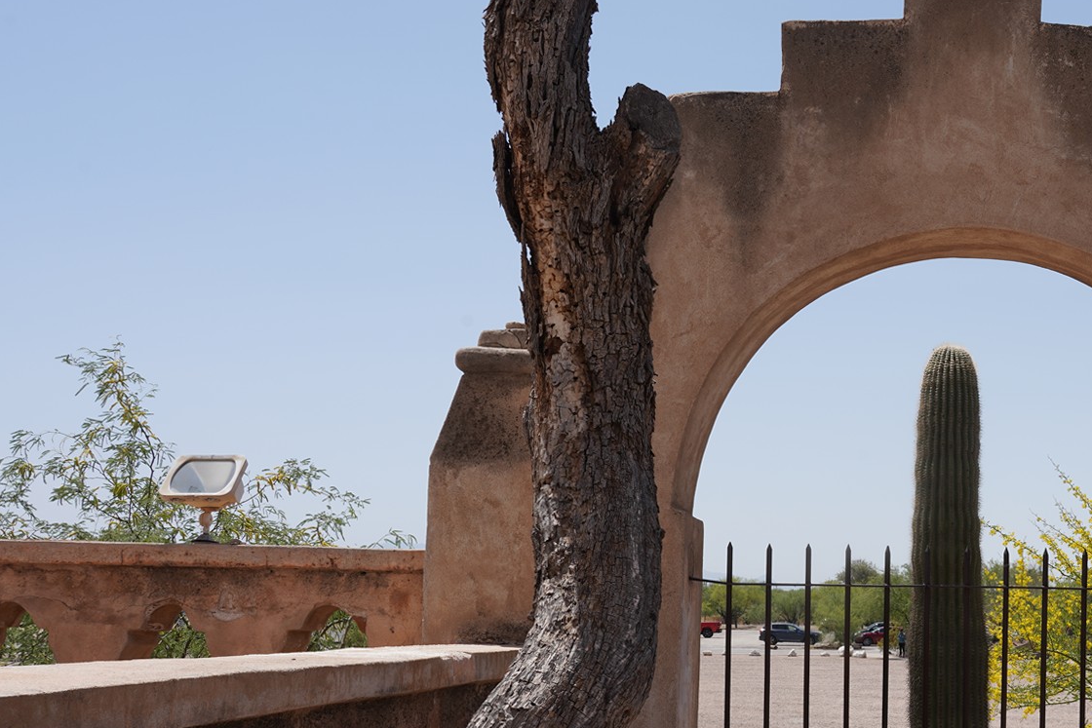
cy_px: 559
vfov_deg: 26.6
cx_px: 973
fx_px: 1517
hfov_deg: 37.2
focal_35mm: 50
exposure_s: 1/125
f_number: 14
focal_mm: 28
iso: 100
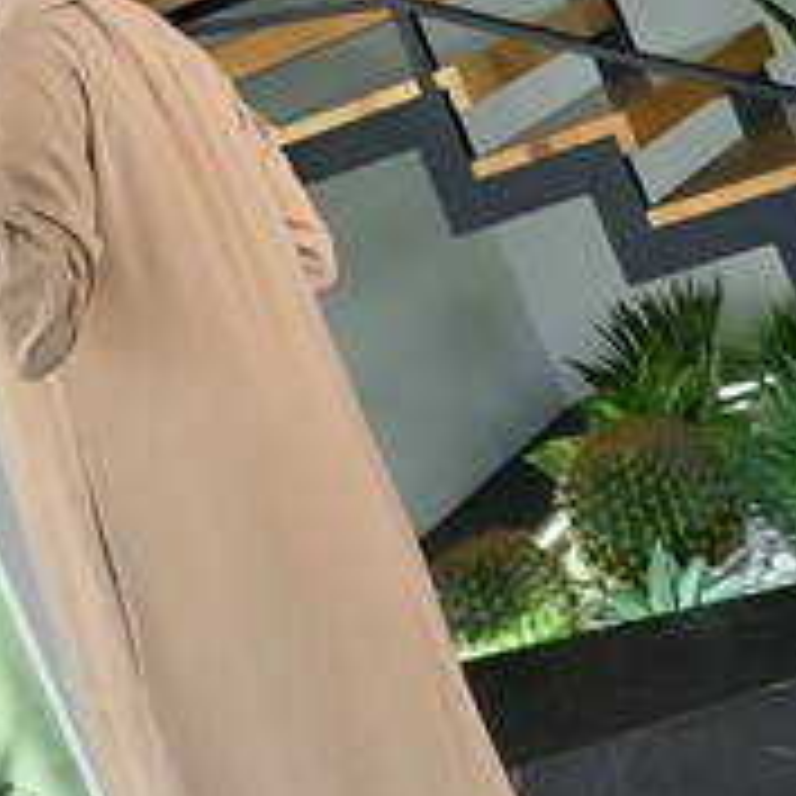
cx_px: 162
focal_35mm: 99
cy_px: 164
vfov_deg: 17.4
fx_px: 2576
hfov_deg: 17.4
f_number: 1.78
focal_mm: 6.76
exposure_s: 1/180
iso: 80
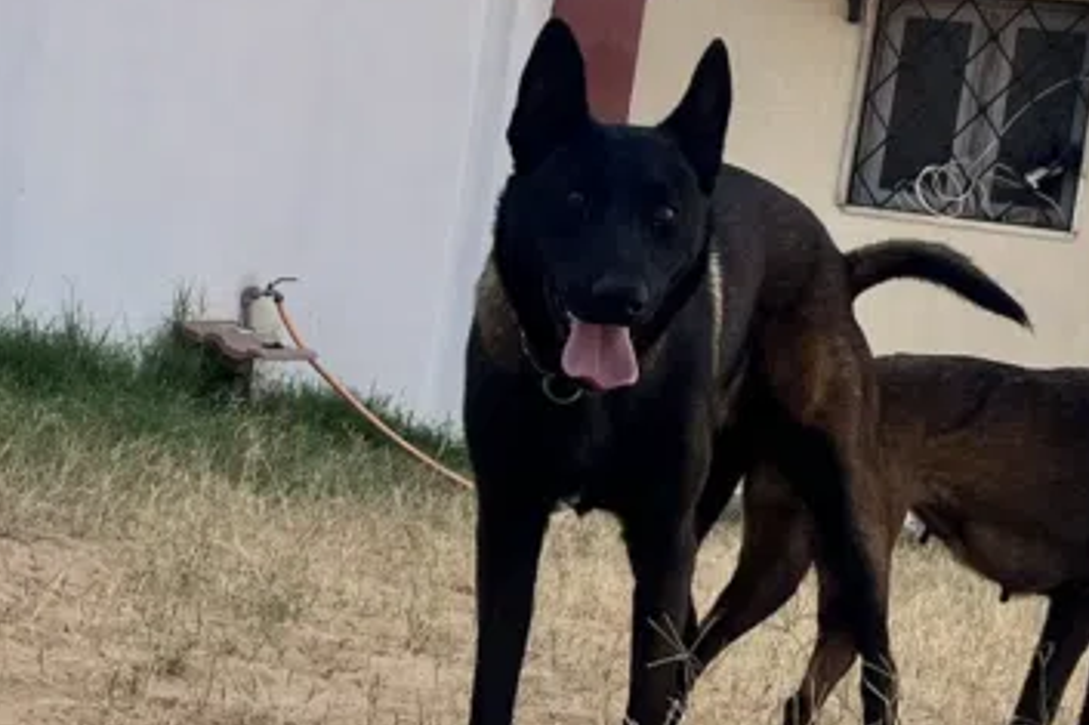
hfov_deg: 39.5
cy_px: 398
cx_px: 308
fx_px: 1481
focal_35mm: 49
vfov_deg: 27.5
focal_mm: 5.7
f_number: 1.5
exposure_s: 1/2123
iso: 50
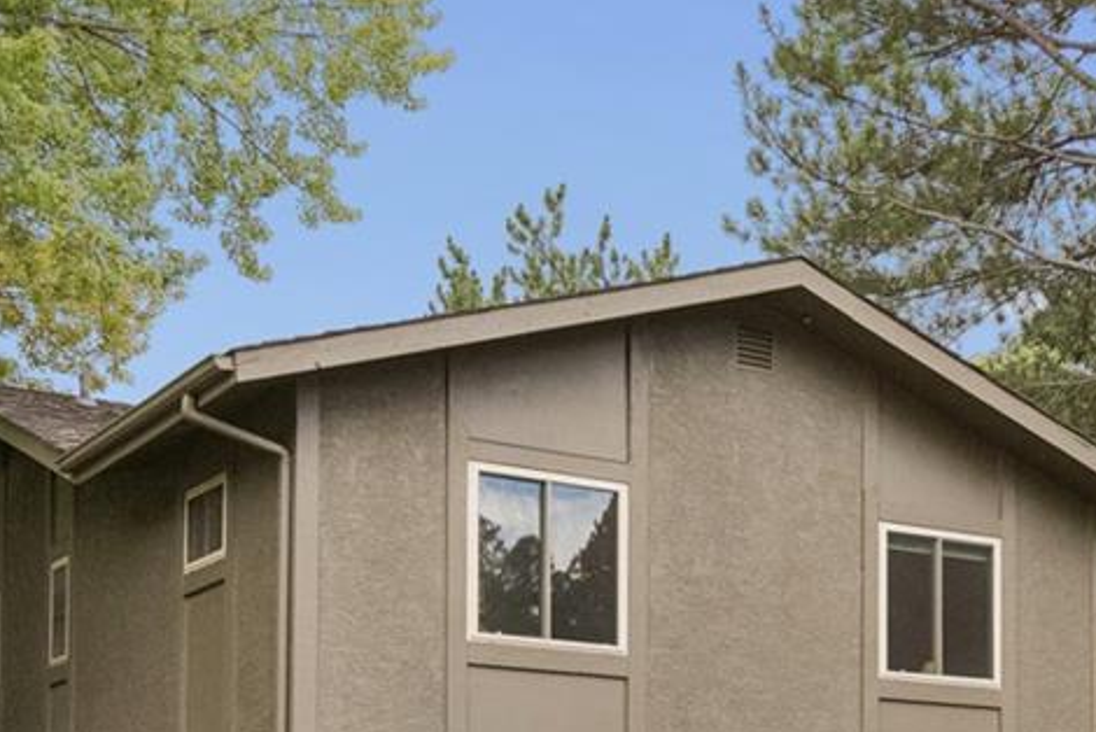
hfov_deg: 31.3
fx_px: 1889
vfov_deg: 21.7
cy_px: 585
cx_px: 916
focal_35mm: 62
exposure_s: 1/1600
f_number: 5
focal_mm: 18
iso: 4000
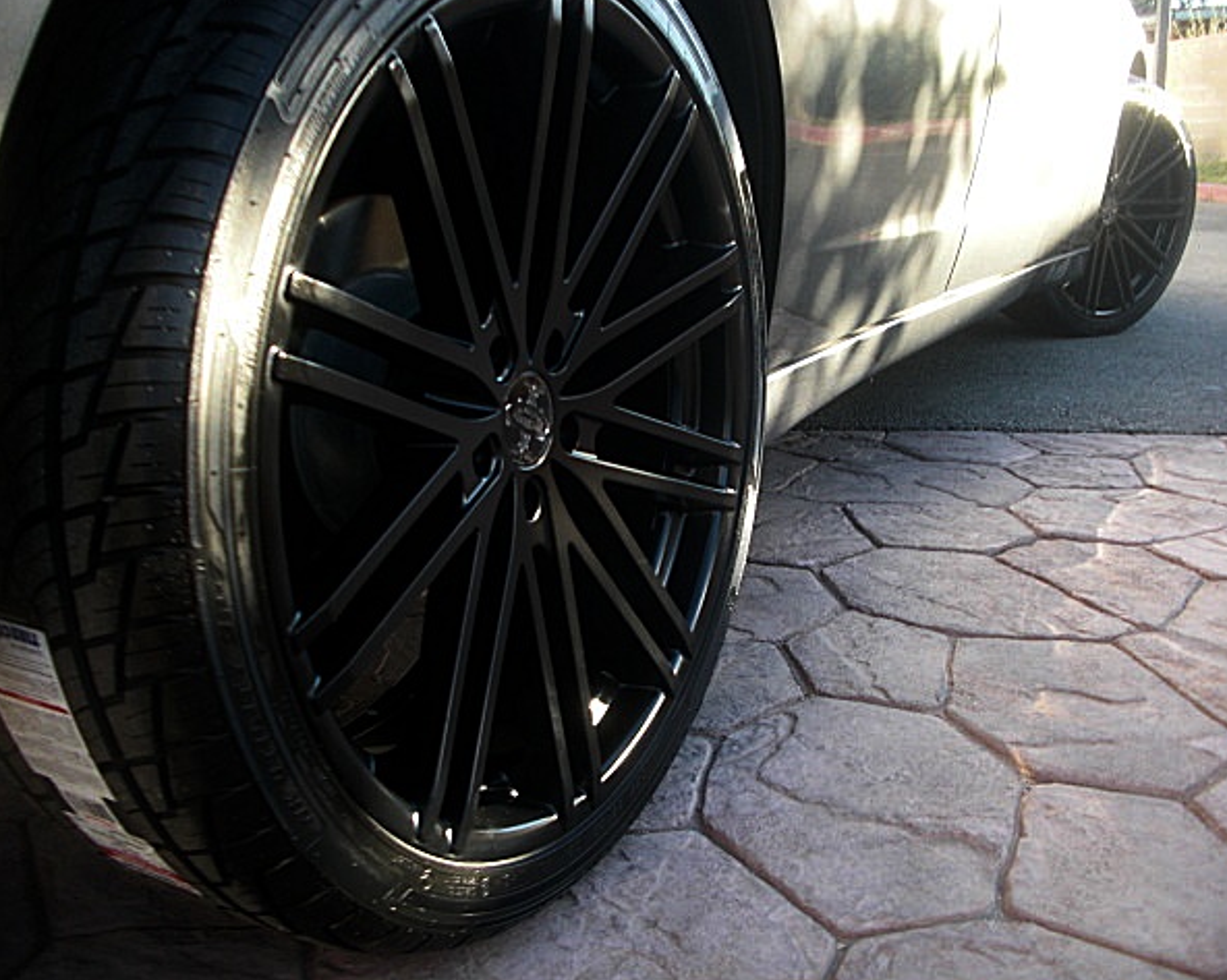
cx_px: 622
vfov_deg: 39.1
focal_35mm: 38
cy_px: 485
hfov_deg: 48.0
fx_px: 1379
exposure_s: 1/100
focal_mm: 6.3
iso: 100
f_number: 2.8
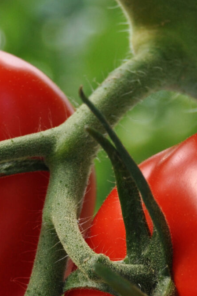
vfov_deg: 7.9
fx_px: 2109
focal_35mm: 257
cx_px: 55
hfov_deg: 5.3
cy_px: 443
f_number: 8
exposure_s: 1/60
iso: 250
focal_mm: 45
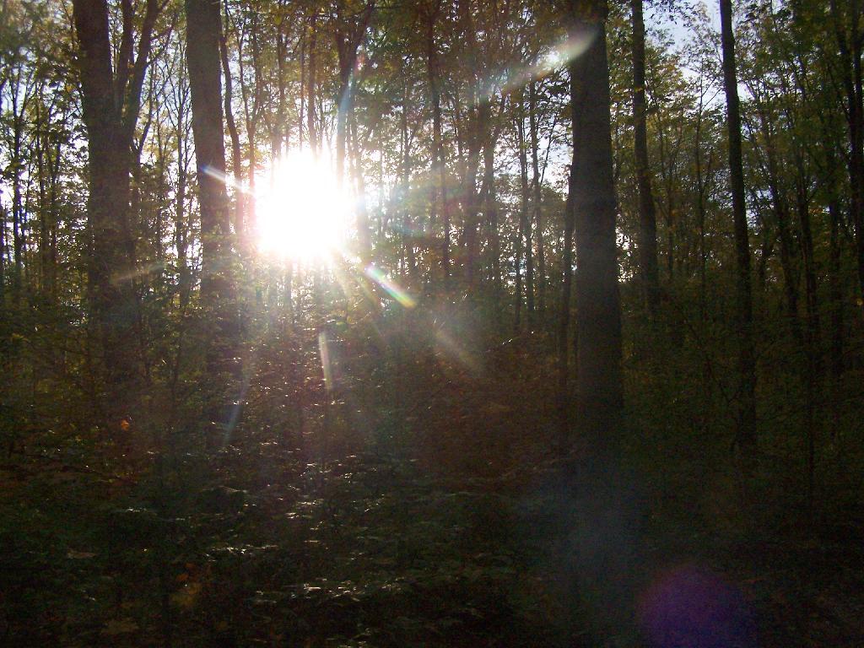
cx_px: 432
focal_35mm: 38
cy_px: 324
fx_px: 948
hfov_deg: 49.0
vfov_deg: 37.7
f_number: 4
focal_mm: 6.3
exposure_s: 1/800
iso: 400
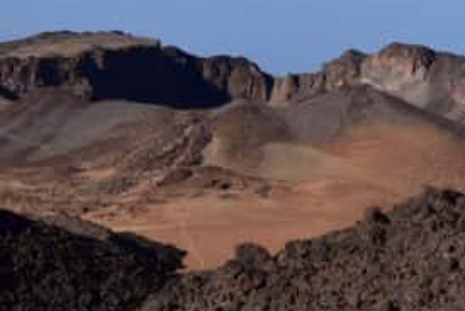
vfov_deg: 12.0
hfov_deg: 18.2
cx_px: 217
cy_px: -55
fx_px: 1447
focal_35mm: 112
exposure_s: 1/500
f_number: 14
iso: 200
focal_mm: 20
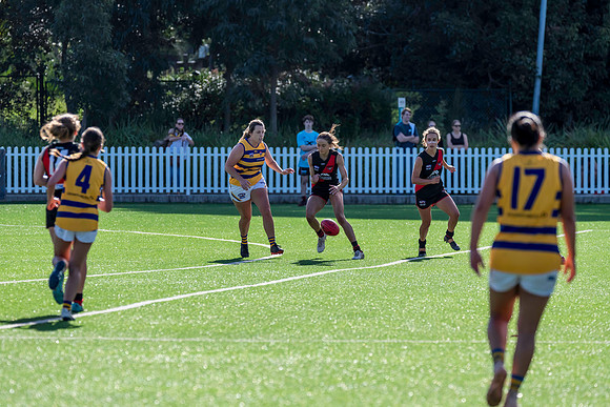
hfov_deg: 5.3
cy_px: 182
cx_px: 273
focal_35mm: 390
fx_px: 6612
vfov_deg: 3.5
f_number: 8
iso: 800
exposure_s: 1/1600
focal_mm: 350
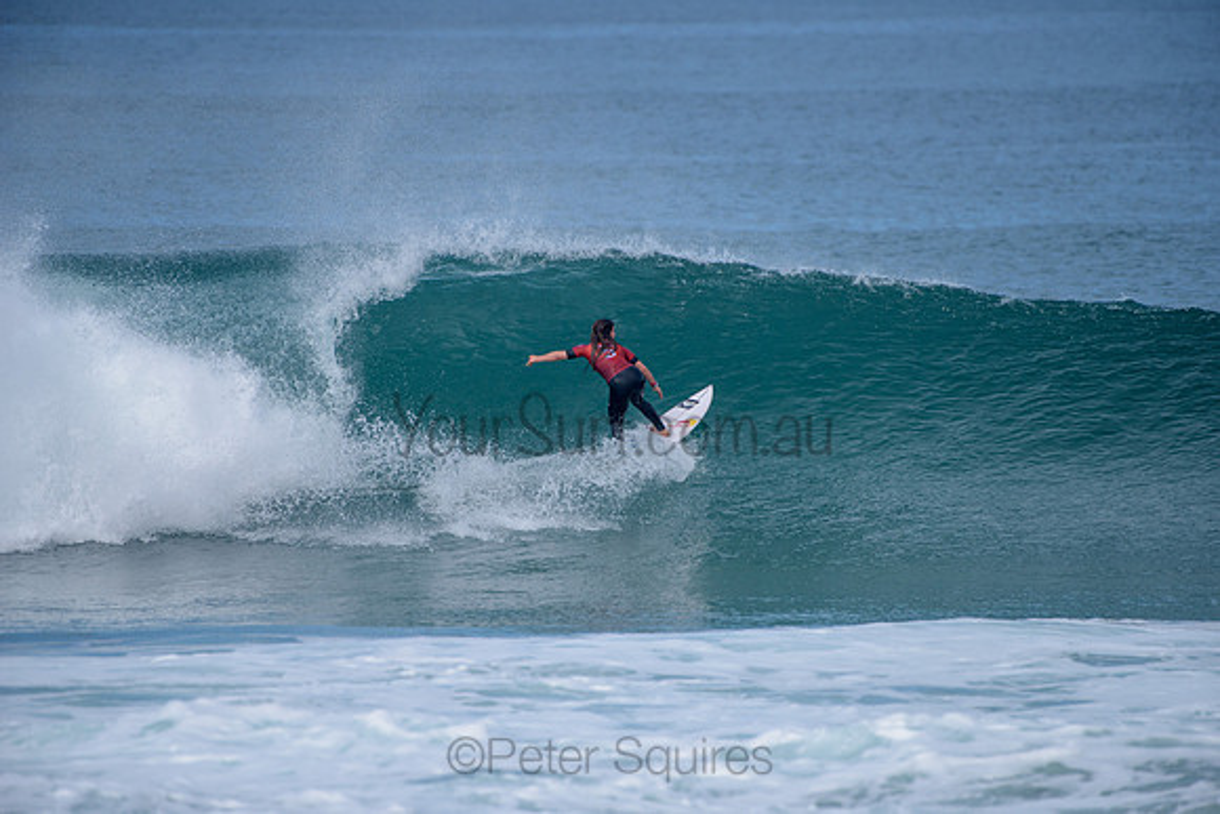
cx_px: 610
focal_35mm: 500
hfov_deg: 4.1
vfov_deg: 2.8
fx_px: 16948
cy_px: 407
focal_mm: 500
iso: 250
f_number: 6.3
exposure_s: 1/2500
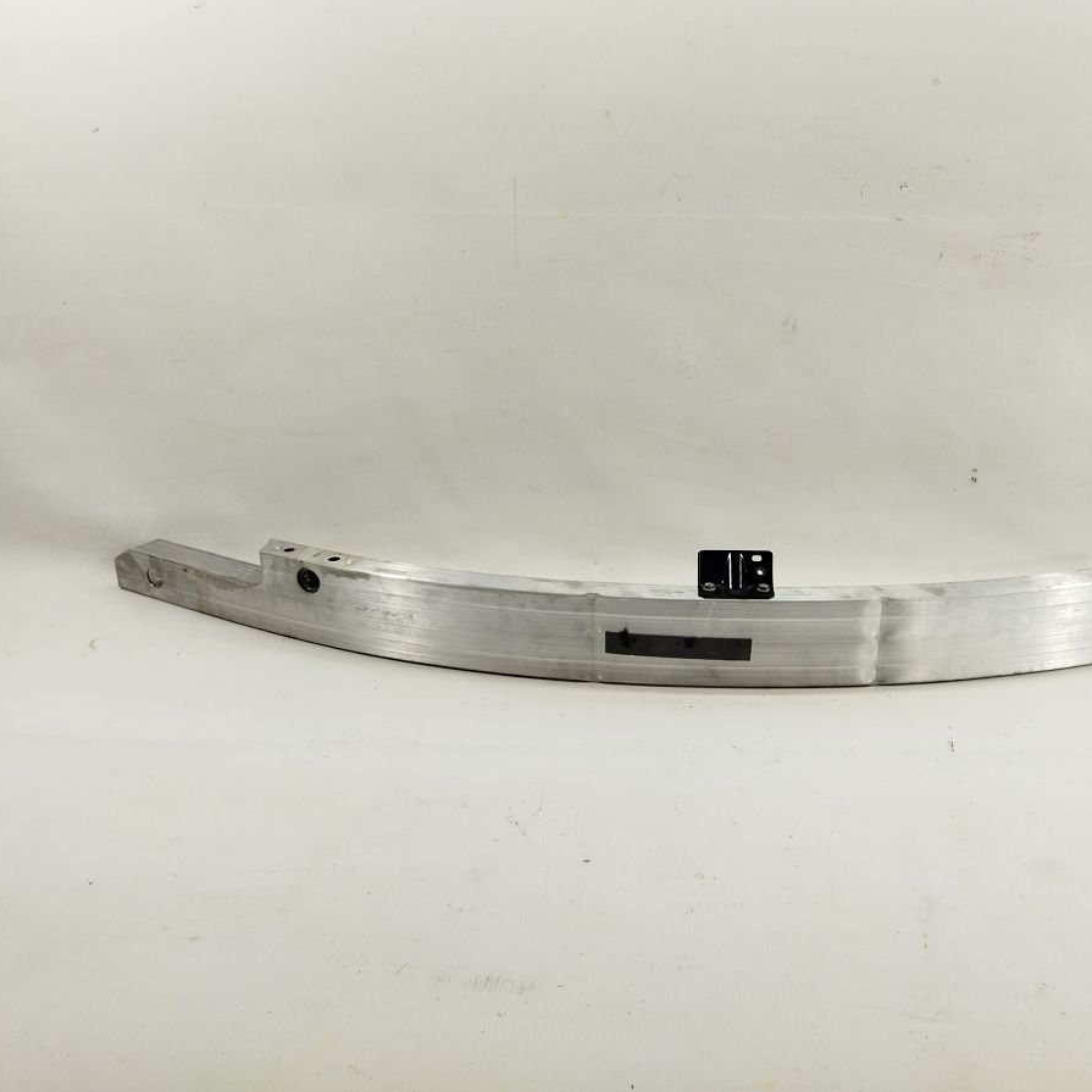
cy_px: 545
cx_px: 684
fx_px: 1142
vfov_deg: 51.1
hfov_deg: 50.6
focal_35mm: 32
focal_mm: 4.71
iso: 100
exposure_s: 1/134
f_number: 1.79
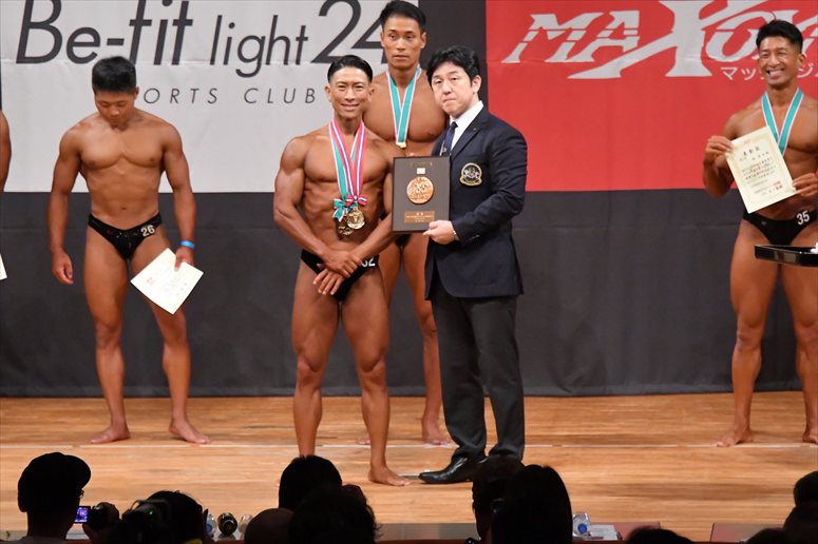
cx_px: 409
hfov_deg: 8.1
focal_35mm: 255
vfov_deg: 5.4
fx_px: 5791
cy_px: 272
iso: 8000
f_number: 5.6
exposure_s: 1/400
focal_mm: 170
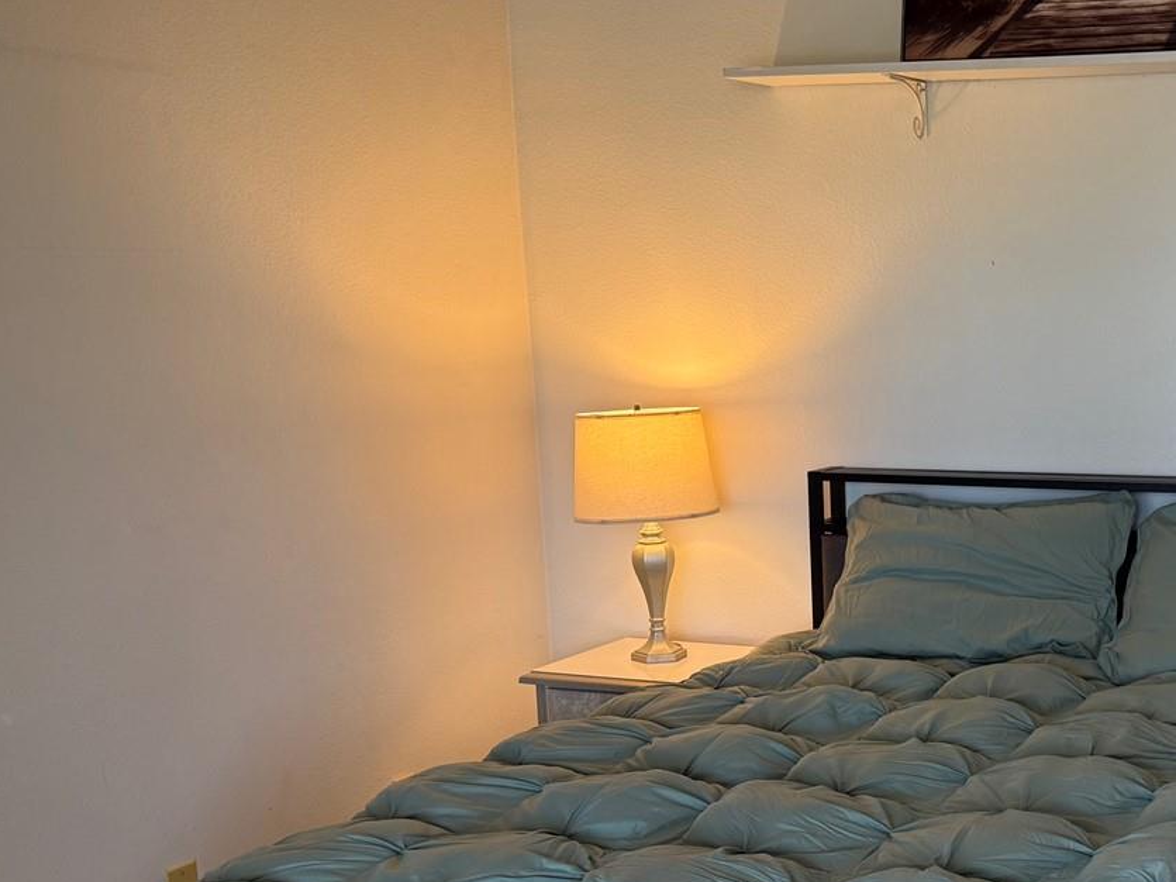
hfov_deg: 38.7
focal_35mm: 46
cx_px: 1030
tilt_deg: -9.8
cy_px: 596
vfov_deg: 31.2
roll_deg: +0.6
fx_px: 1563
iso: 125
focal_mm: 6.76
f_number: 1.78
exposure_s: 1/60
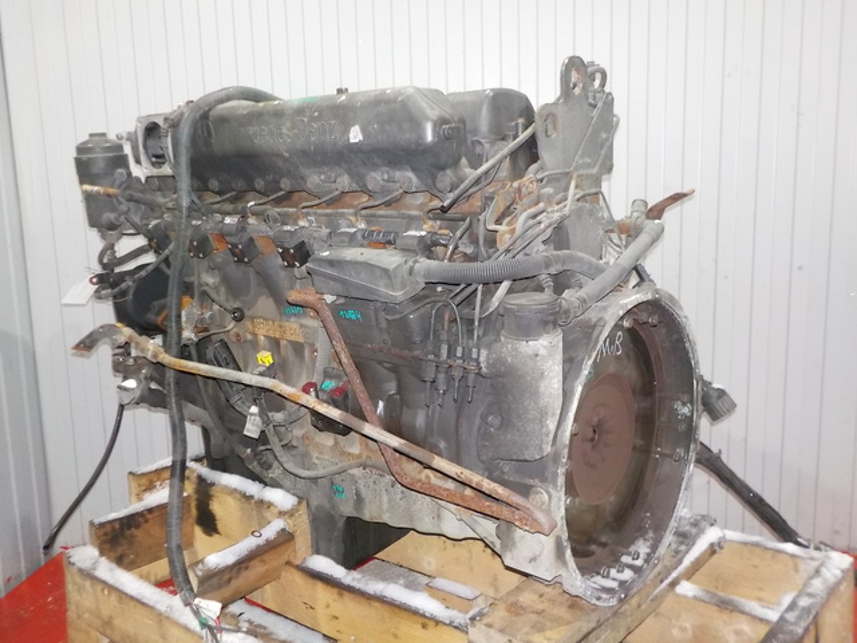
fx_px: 743
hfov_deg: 60.0
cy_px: 322
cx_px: 428
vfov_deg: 46.8
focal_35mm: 30
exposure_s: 1/15
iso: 500
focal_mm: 4.1
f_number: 3.3
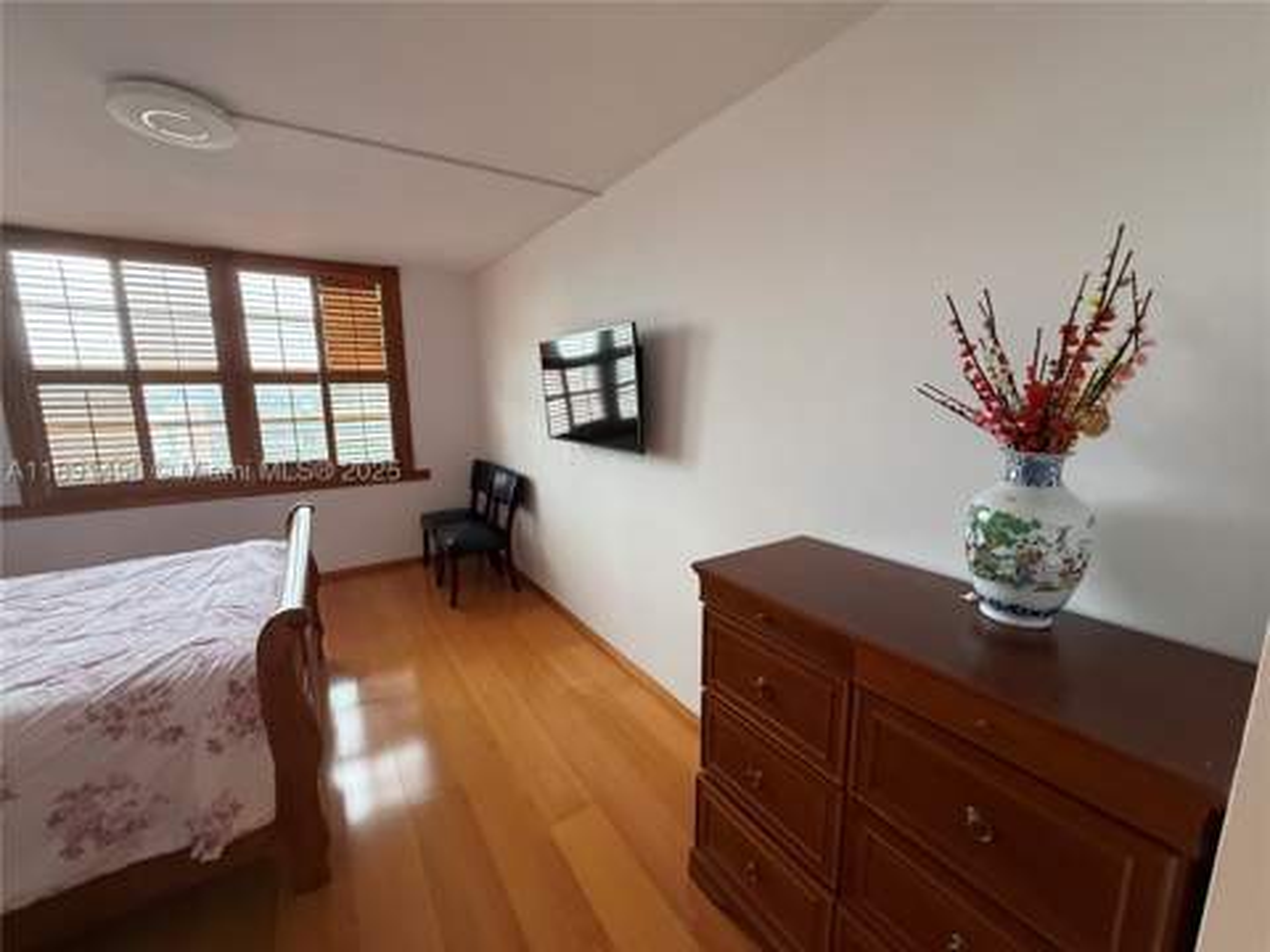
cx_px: 635
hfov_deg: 102.1
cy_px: 476
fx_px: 514
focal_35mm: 14
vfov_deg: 85.7
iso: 320
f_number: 2.2
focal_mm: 2.22
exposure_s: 1/60
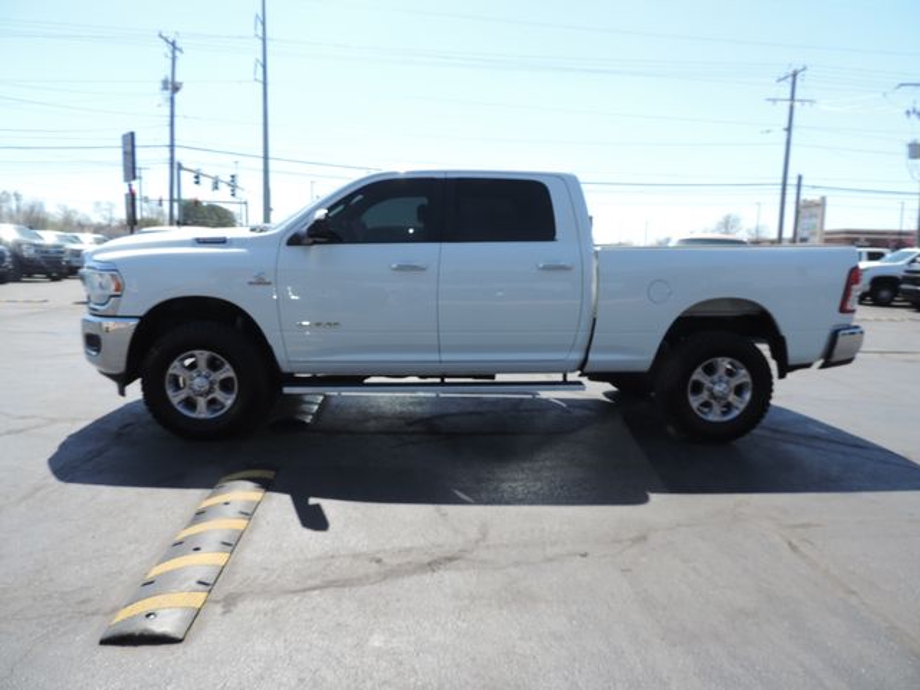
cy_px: 345
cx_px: 460
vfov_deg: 56.8
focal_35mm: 24
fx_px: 638
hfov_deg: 71.6
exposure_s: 1/800
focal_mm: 4.3
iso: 80
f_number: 3
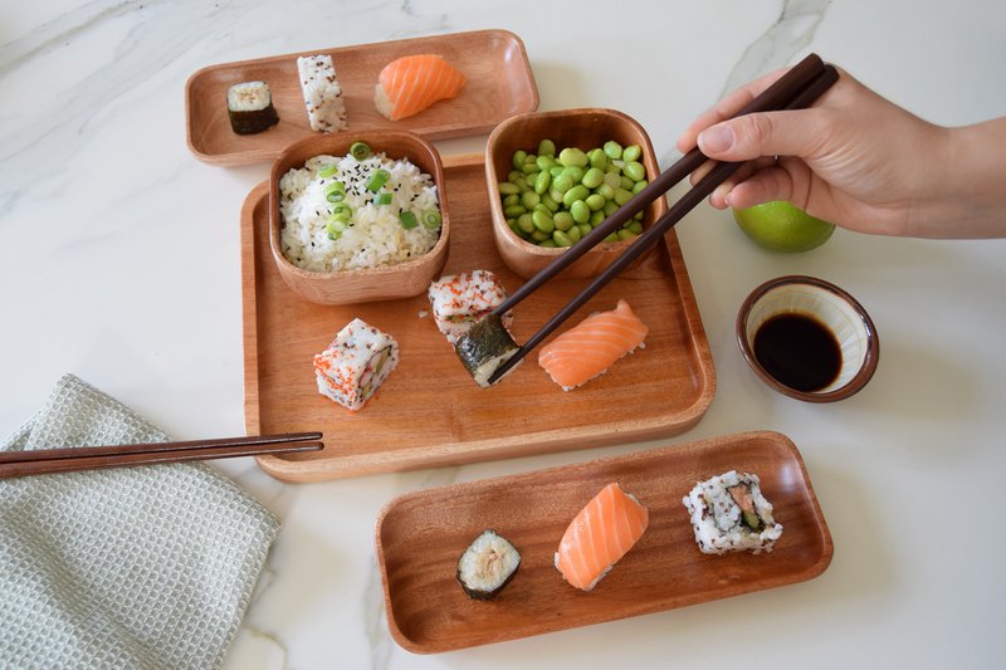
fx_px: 838
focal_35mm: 30
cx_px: 503
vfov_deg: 43.6
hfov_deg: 61.9
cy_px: 335
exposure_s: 1/15
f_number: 4.5
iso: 200
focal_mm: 20
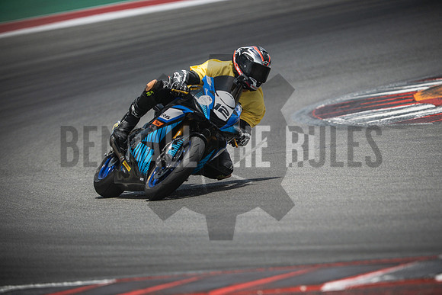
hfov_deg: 4.9
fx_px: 5158
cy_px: 148
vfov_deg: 3.3
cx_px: 221
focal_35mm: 420
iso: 500
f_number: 2.8
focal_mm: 280
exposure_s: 1/4000
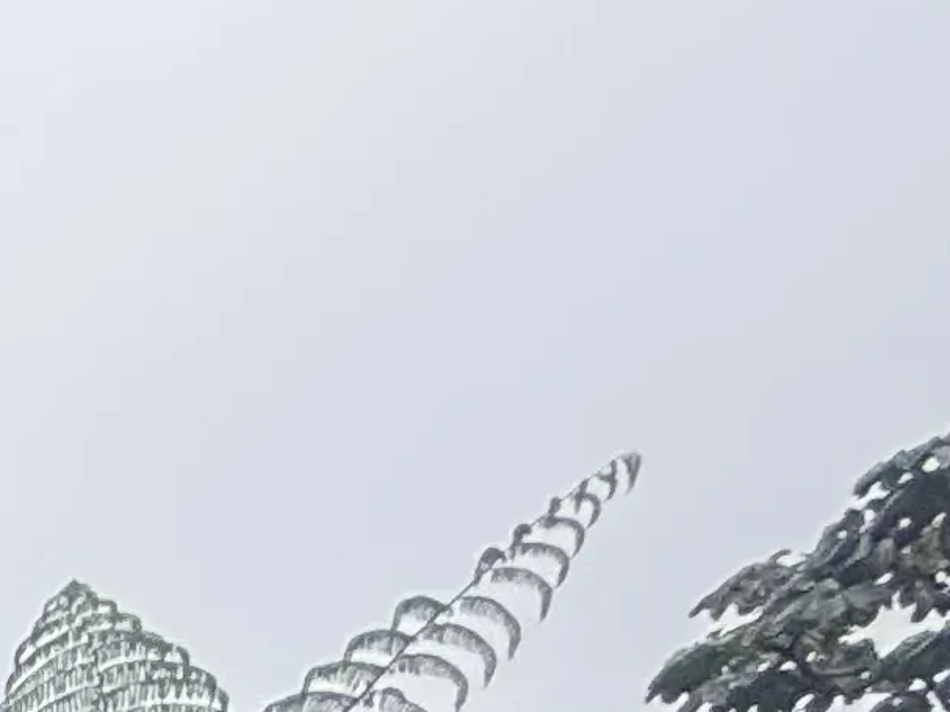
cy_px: 2302
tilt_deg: -3.5
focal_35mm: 93
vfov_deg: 10.1
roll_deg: -0.6
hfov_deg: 10.7
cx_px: -2083
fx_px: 2552
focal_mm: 2.22
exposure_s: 1/540
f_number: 2.2
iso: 64
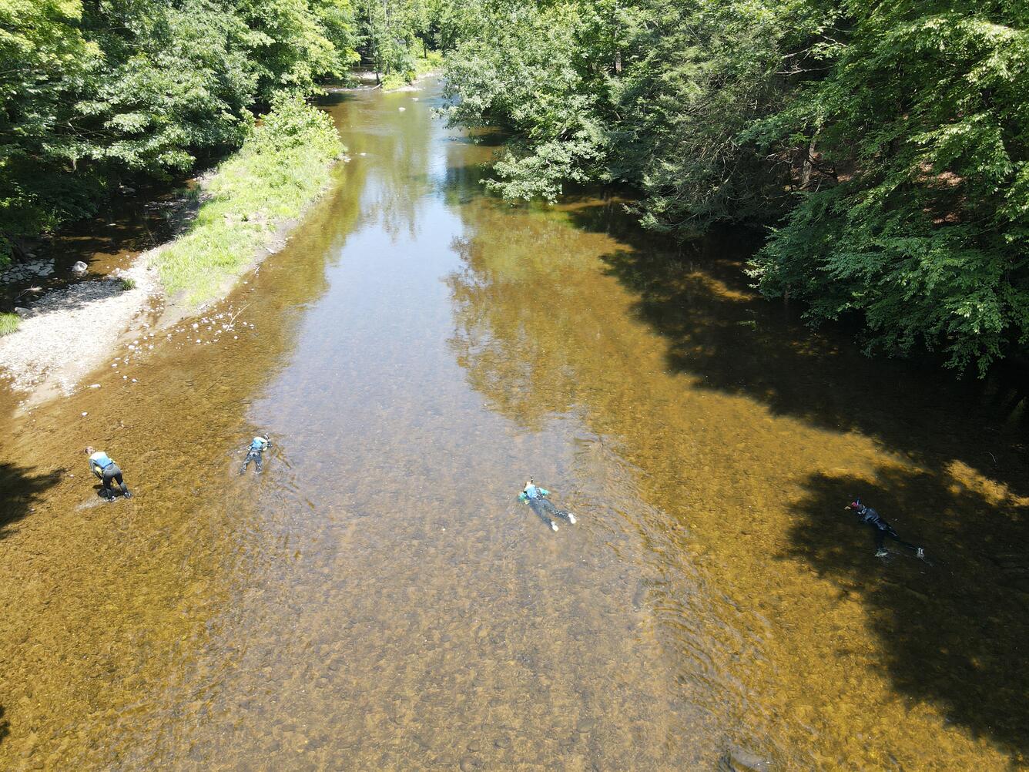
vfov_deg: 56.8
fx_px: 713
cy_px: 386
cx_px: 514
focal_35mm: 24
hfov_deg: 71.6
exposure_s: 1/100
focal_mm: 4.5
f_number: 2.8
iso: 100
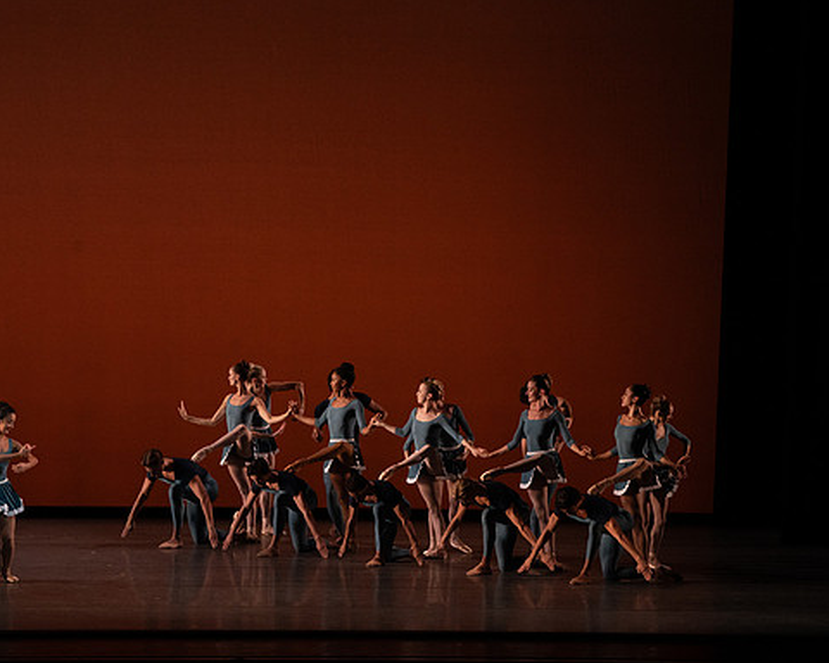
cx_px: 344
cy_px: 331
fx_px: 4564
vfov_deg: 8.3
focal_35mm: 186
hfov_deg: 10.4
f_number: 9
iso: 5000
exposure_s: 1/400
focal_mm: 164
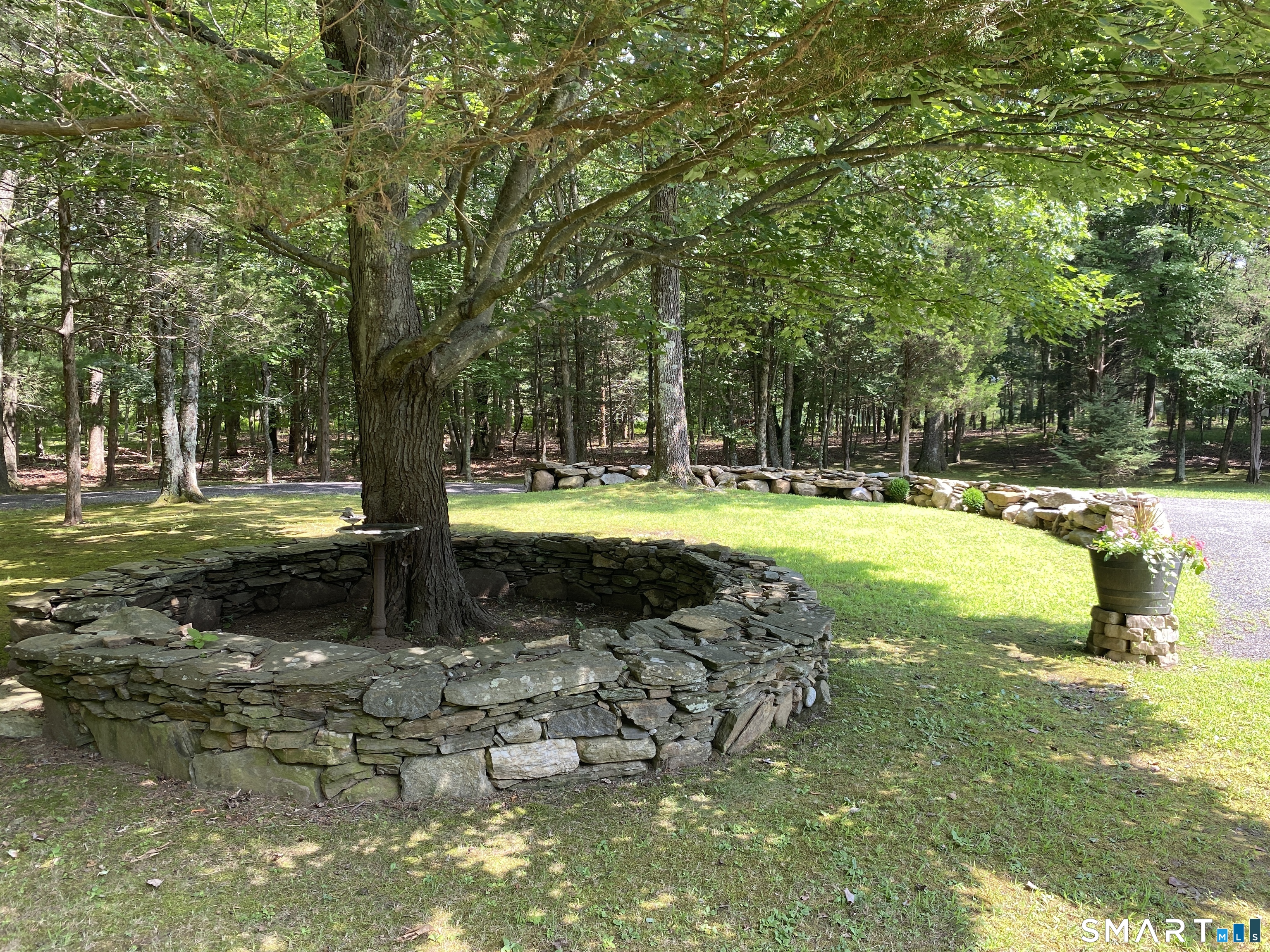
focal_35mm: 26
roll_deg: +0.7
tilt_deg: -4.1
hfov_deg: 67.3
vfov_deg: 53.1
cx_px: 635
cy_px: 476
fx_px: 954
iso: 32
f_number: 1.8
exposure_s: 1/121
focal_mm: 4.25
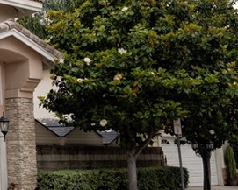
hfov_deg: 21.4
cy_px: 52
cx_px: -141
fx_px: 500
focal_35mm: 71
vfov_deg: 21.4
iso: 125
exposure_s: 1/125
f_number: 8
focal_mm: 20
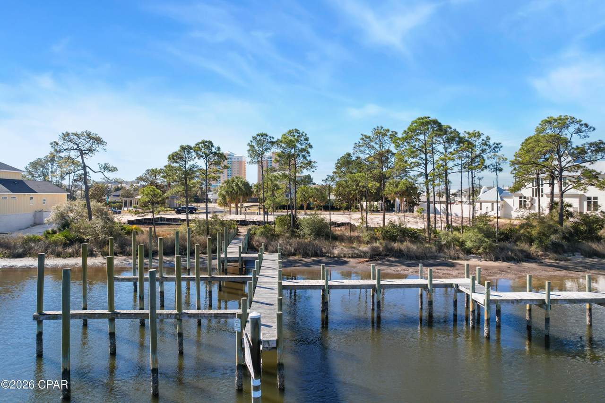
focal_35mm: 22
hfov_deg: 78.6
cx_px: 302
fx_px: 370
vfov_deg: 57.2
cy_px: 202
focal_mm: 8.38
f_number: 2.8
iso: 100
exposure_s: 1/1000
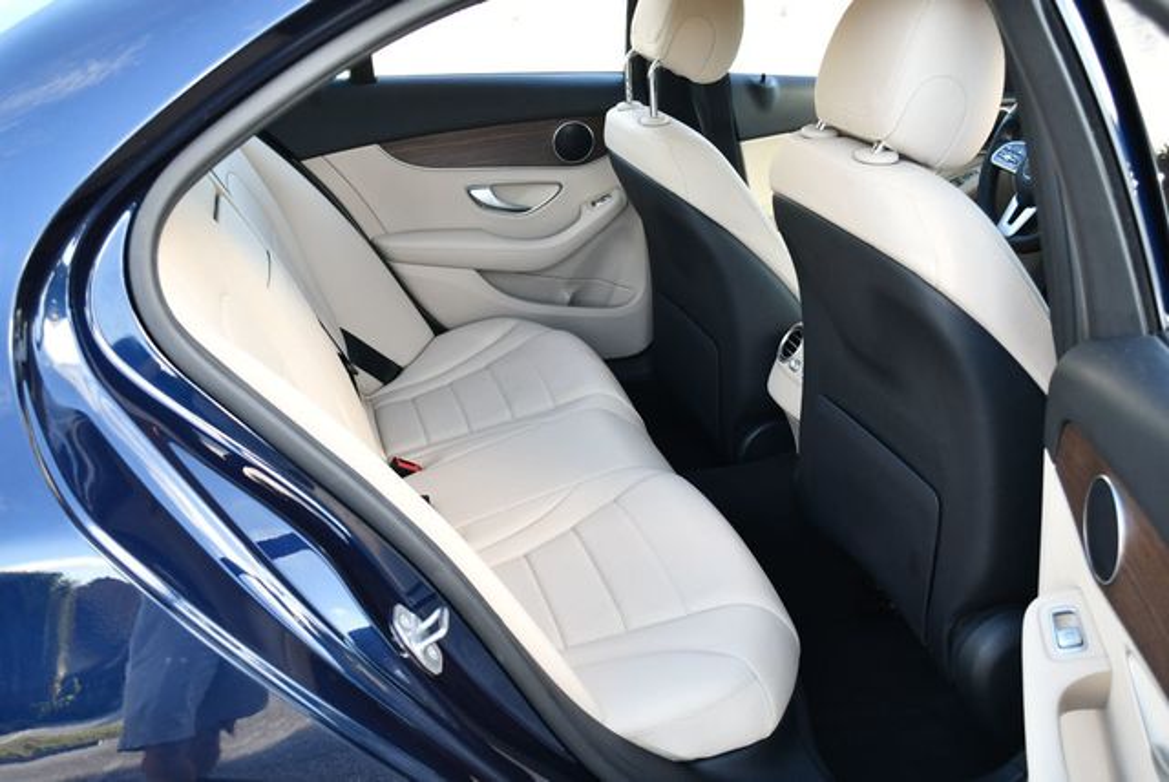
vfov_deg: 36.9
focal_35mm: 36
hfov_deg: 53.1
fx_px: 1170
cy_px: 391
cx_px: 584
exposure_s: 1/250
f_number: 3.5
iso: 500
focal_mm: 18
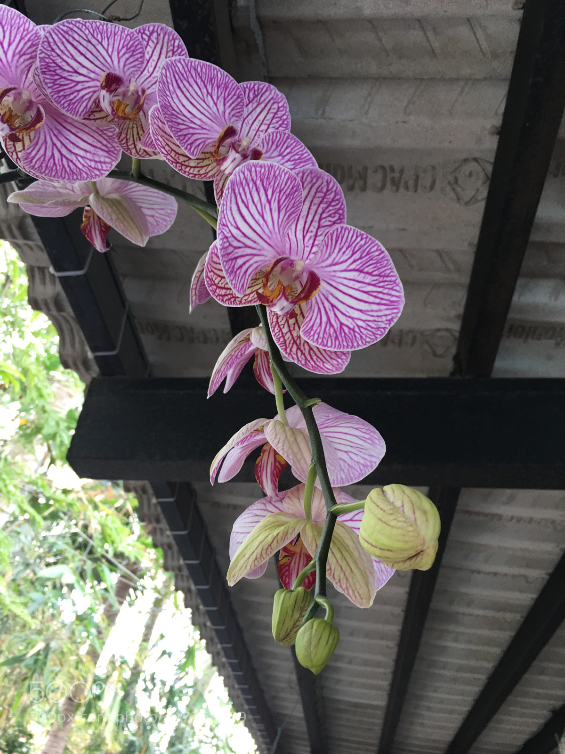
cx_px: 282
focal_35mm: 29
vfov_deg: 61.7
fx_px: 631
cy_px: 377
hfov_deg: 48.2
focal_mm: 4.15
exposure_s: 1/33
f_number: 2.2
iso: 40
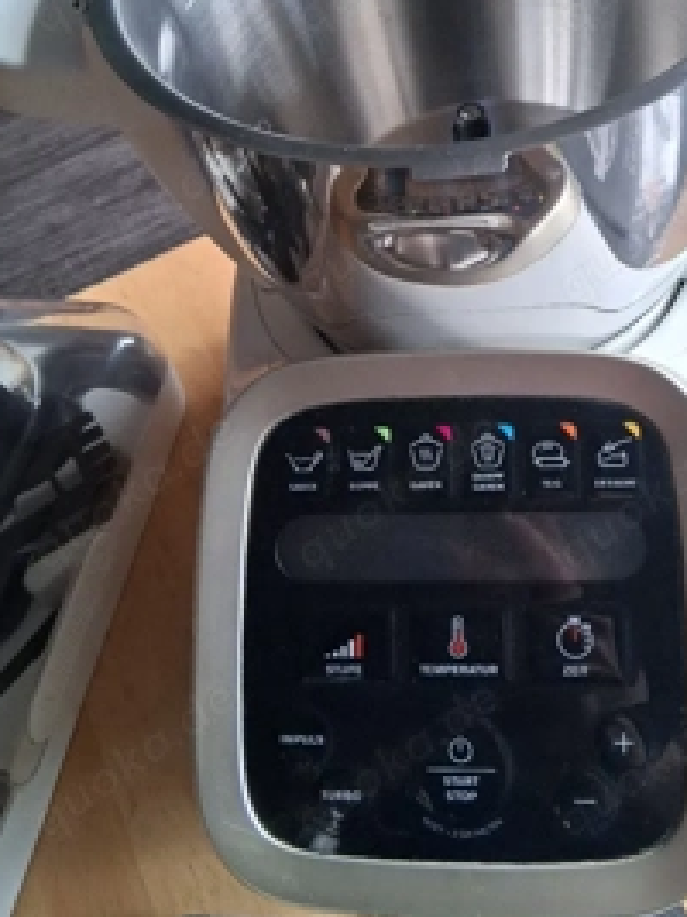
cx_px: 471
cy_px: 261
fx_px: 1033
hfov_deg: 36.3
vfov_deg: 46.6
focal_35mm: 39
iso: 160
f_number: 1.8
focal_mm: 3.98
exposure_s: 1/120
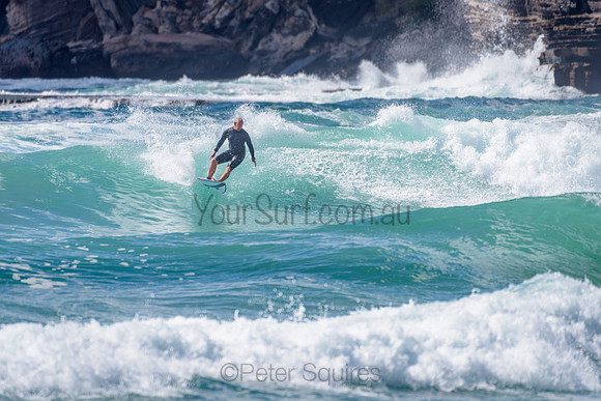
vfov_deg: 2.2
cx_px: 255
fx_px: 10237
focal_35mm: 613
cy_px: 155
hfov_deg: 3.4
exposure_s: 1/2000
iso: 100
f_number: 5.6
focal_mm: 500
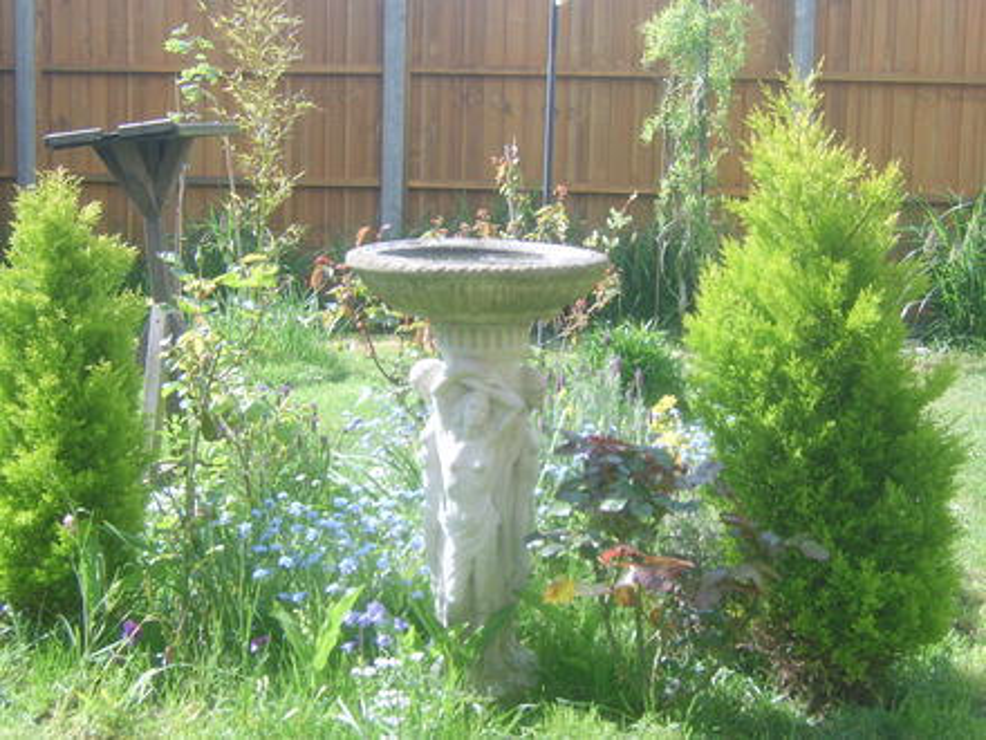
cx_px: 493
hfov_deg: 41.2
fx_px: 1310
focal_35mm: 46
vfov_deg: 31.5
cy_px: 370
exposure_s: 1/78
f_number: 4.9
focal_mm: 11.93
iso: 50
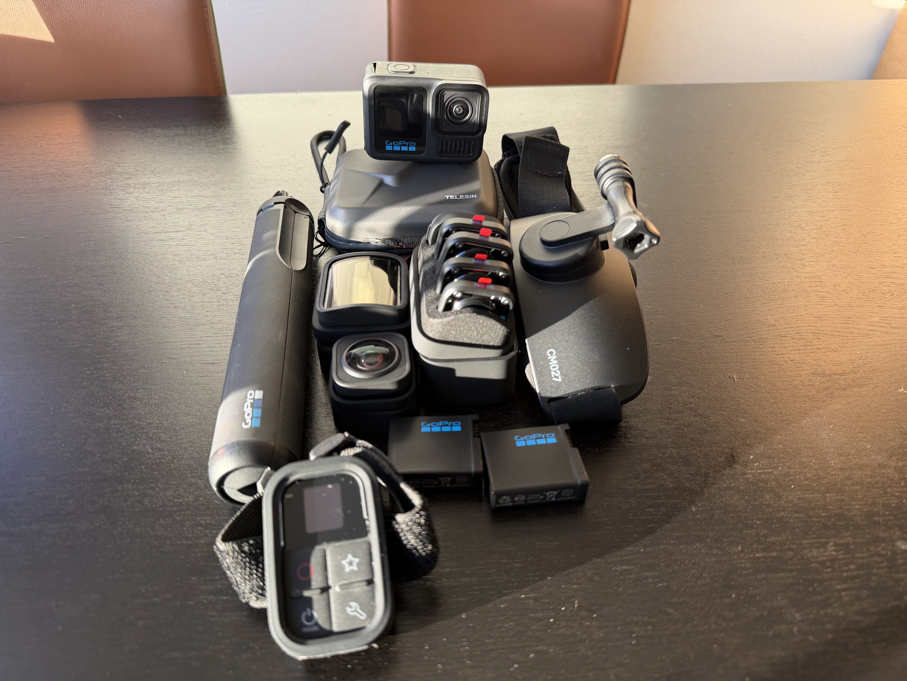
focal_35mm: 24
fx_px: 629
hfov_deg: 71.6
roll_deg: -0.7
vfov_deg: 56.8
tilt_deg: -41.2
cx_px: 454
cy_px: 340
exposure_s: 1/156
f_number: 1.78
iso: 64
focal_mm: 6.76
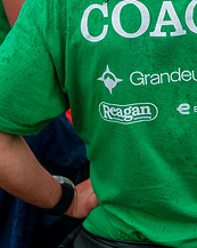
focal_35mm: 74
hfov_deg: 20.4
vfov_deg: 25.3
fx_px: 540
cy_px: 47
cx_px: 158
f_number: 4
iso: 1600
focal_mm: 38
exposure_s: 1/2000
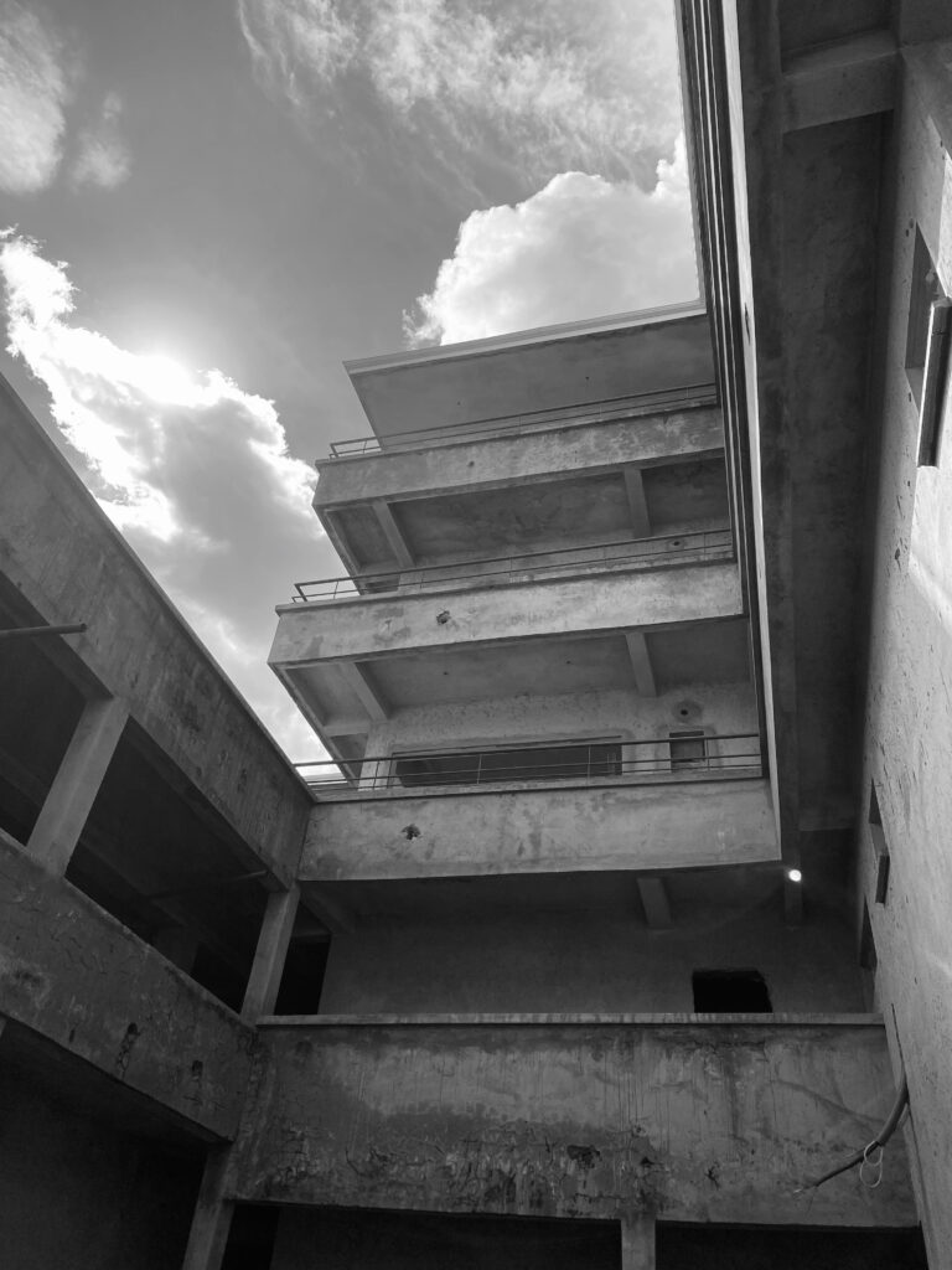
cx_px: 476
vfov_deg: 67.3
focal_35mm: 26
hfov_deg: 53.1
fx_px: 953
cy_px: 635
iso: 32
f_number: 1.8
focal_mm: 4.25
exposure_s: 1/3040
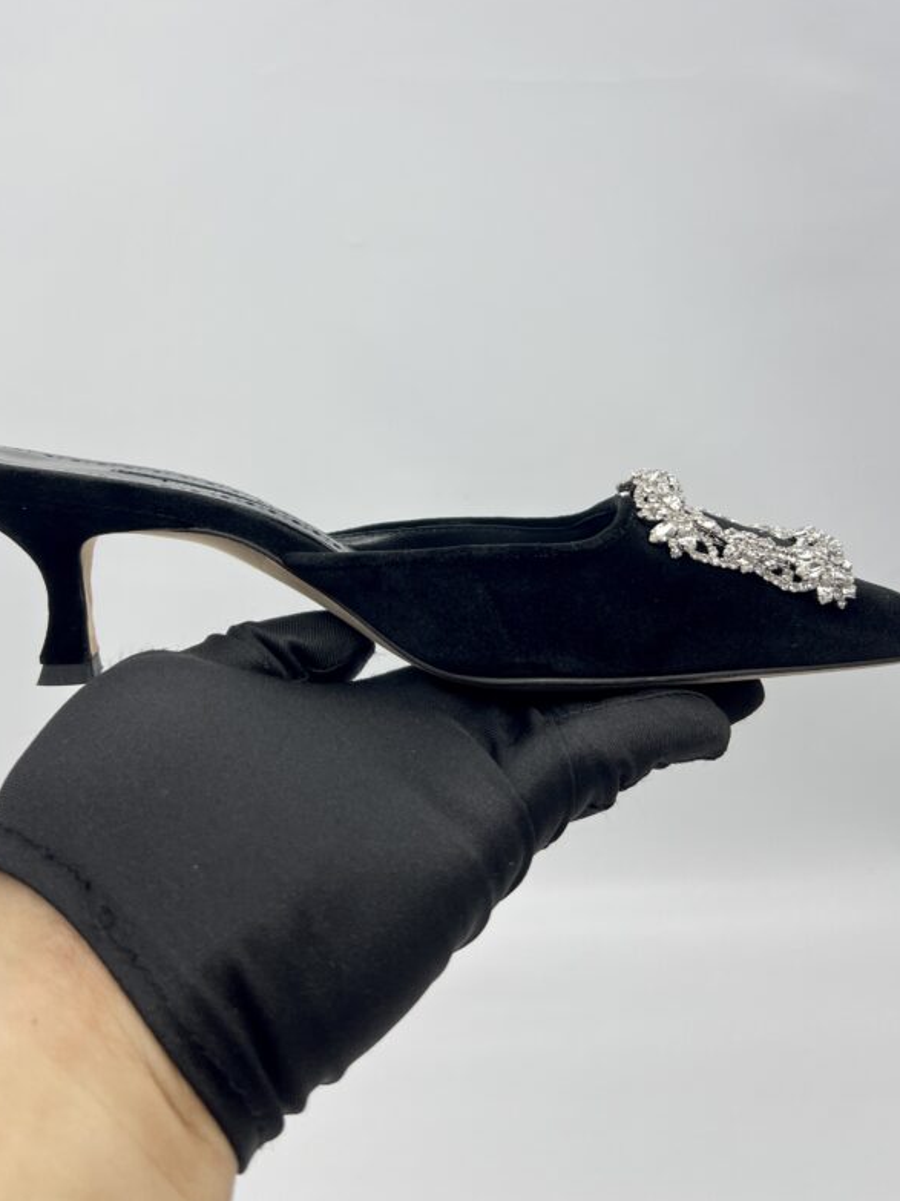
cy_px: 480
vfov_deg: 53.6
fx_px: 1179
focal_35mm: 34
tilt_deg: -14.6
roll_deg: -0.2
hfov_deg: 41.8
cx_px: 423
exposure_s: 1/145
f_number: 1.5
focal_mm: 5.7
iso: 32
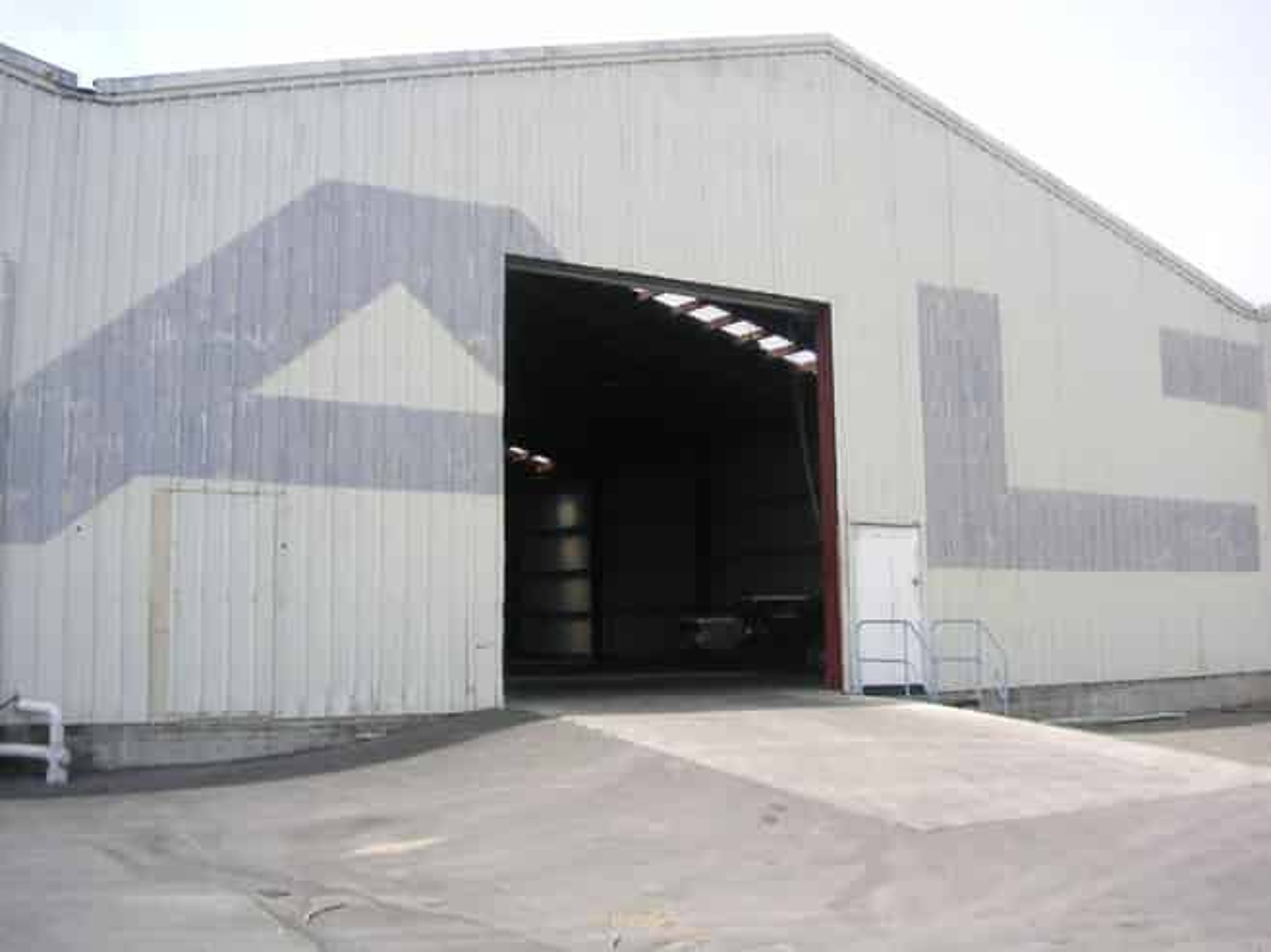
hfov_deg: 50.2
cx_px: 636
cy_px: 476
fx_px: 1358
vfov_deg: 38.6
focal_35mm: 37
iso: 50
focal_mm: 6.1
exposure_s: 1/750
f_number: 2.8
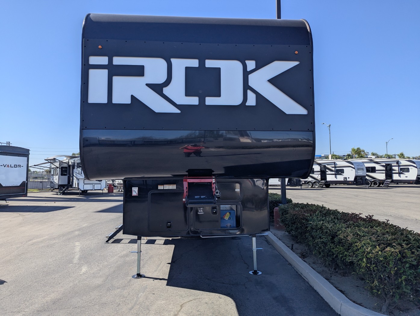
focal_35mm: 24
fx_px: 292
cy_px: 158
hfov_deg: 71.5
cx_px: 210
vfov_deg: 56.9
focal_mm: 6.81
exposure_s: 1/1919
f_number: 1.85
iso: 47
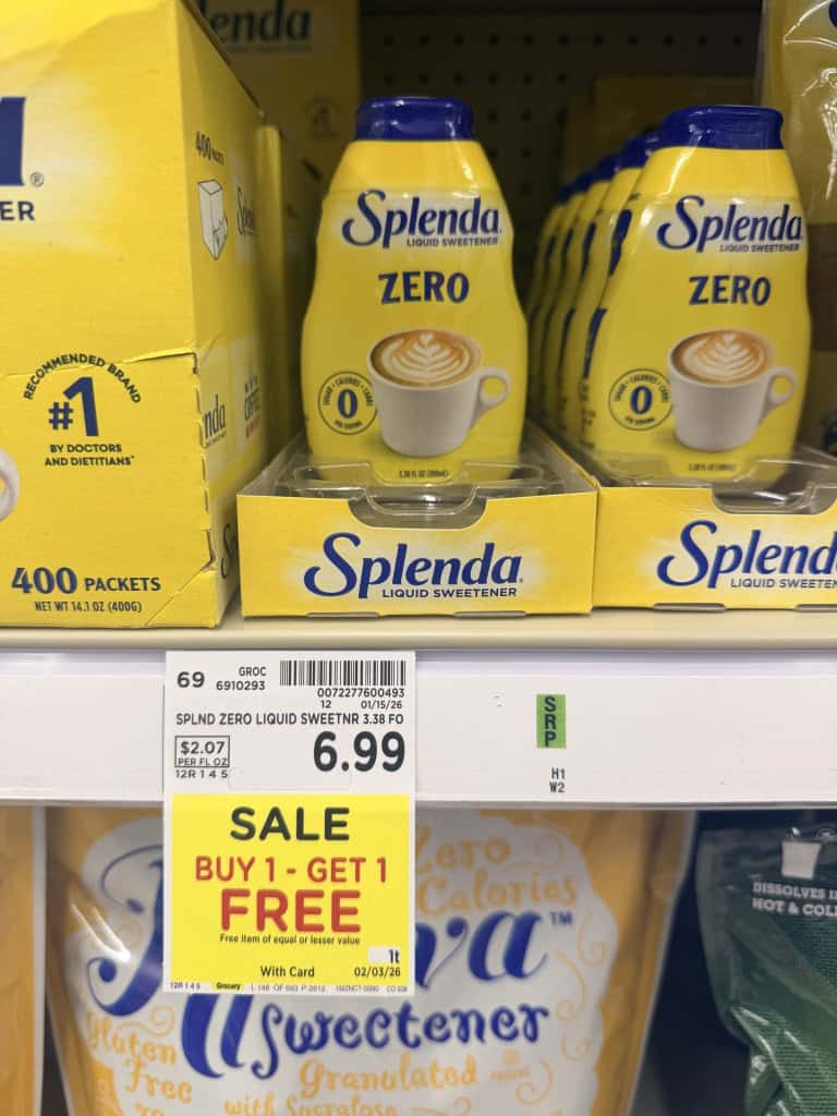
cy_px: 558
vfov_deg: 71.6
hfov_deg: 56.8
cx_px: 418
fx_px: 774
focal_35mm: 24
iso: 125
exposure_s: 1/64
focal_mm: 6.8
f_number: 1.8
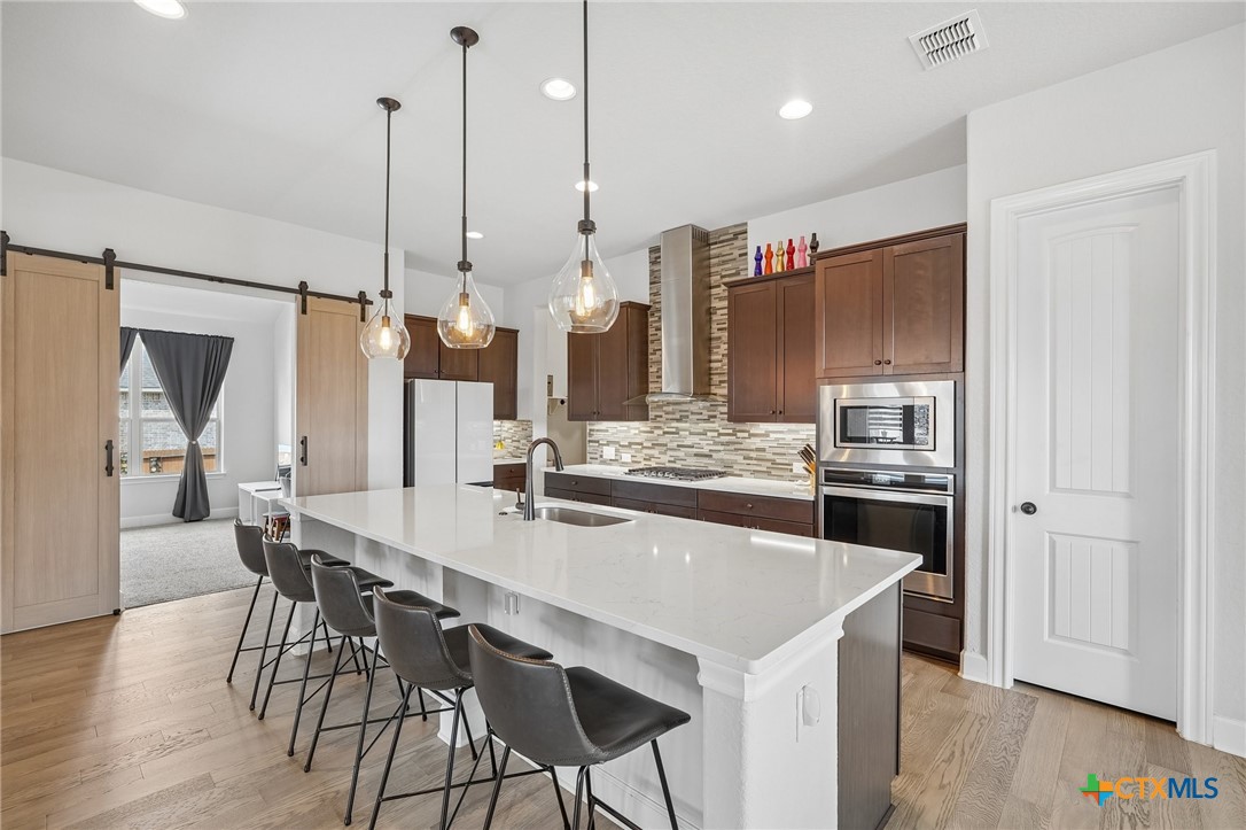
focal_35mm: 16
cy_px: 415
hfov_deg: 96.8
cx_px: 623
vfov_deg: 73.7
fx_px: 553
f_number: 8
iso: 400
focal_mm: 16
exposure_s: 1/20
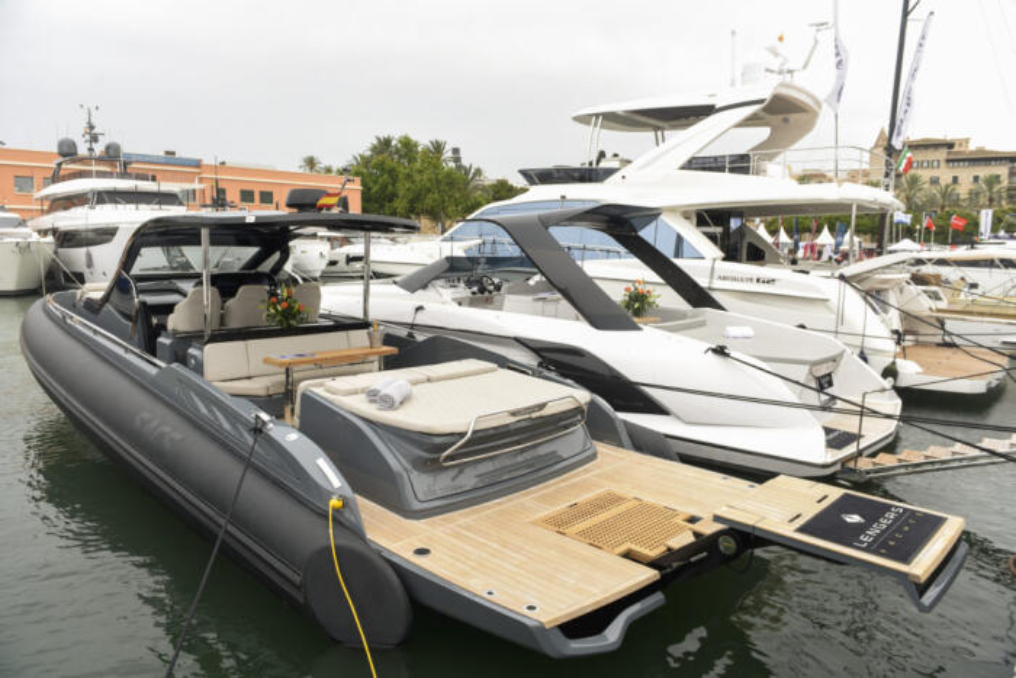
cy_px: 339
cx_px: 508
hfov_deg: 73.7
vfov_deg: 53.2
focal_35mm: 24
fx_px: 677
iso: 200
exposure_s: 1/250
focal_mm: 24
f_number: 5
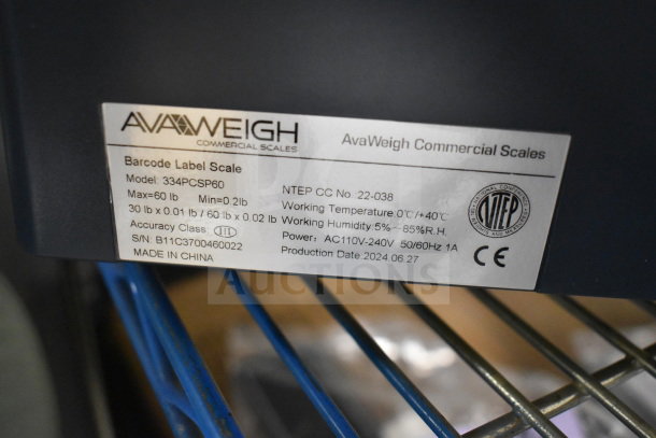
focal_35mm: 36
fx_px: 656
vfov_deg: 36.9
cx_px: 328
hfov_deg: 53.1
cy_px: 219
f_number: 4
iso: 6400
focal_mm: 24
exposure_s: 1/40
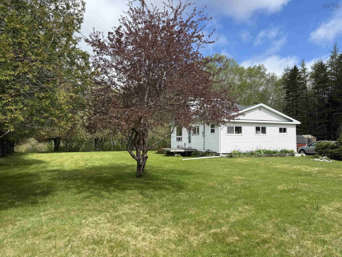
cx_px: 171
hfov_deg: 71.6
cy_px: 128
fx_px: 237
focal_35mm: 24
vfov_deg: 56.8
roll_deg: -0.9
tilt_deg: +3.8
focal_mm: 6.76
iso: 80
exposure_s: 1/2907
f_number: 1.78
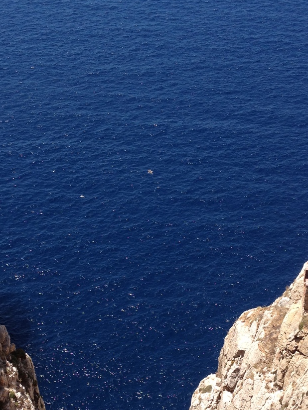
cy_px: 296
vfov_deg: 28.2
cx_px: 129
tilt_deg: -37.5
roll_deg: +1.4
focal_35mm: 68
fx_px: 807
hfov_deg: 21.6
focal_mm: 4.28
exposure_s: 1/1346
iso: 50
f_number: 2.4
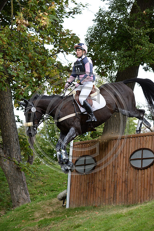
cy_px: 116
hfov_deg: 8.6
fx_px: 1028
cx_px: 77
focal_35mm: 160
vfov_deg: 12.8
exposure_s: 1/800
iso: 1000
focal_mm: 160
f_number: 5.6
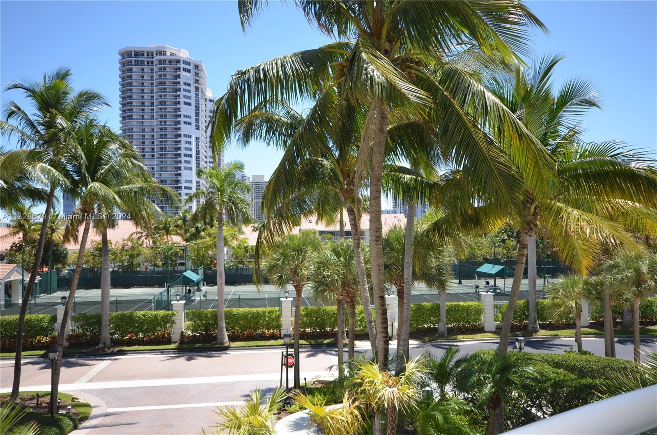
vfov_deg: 43.4
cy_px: 218
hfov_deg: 62.0
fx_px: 546
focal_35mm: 30
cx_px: 328
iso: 100
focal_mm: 20
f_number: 6.3
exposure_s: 1/200
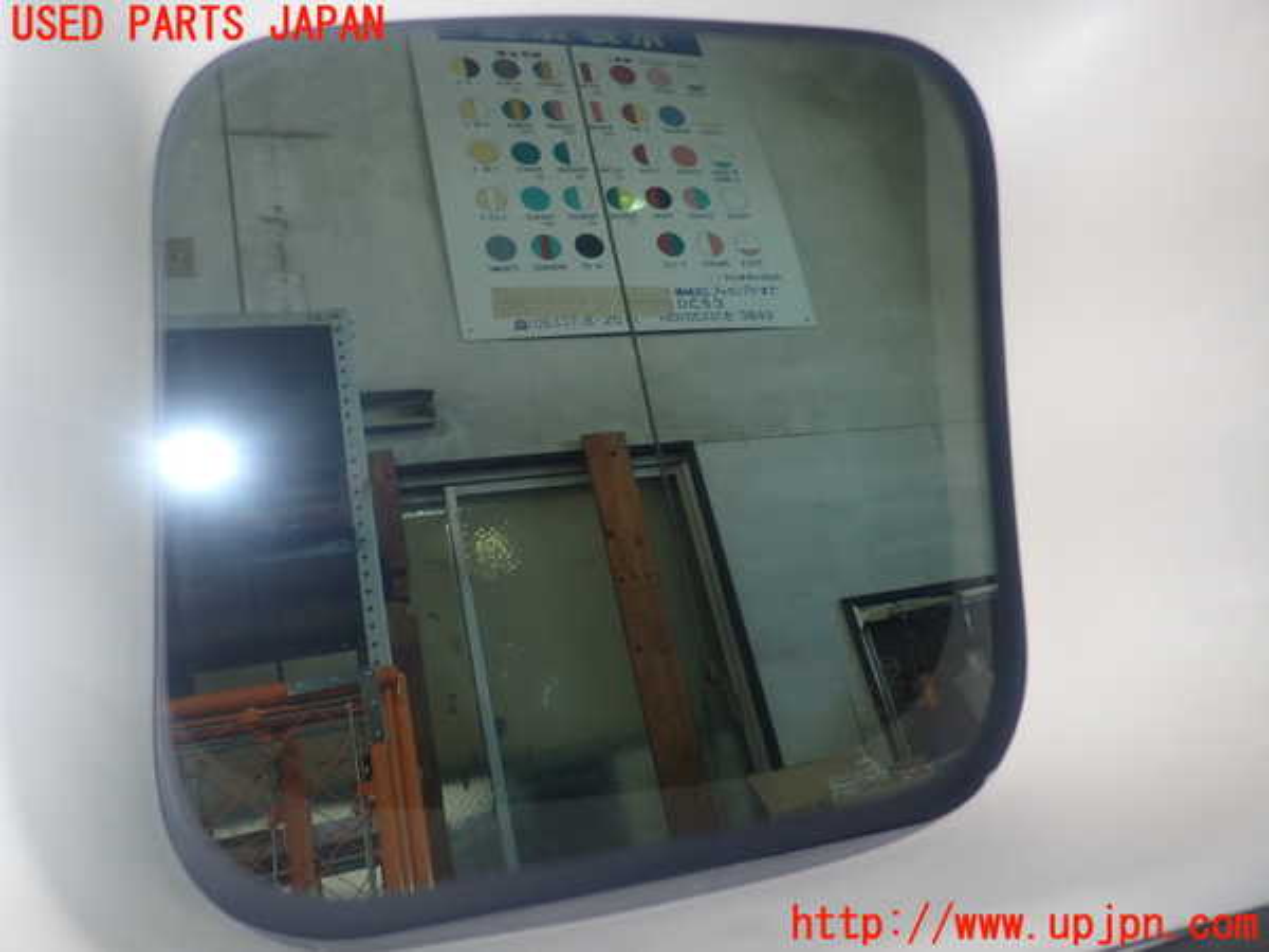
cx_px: 634
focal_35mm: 25
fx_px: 916
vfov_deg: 54.9
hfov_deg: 69.4
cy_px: 476
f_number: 2
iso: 200
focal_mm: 4.5
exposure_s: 1/40
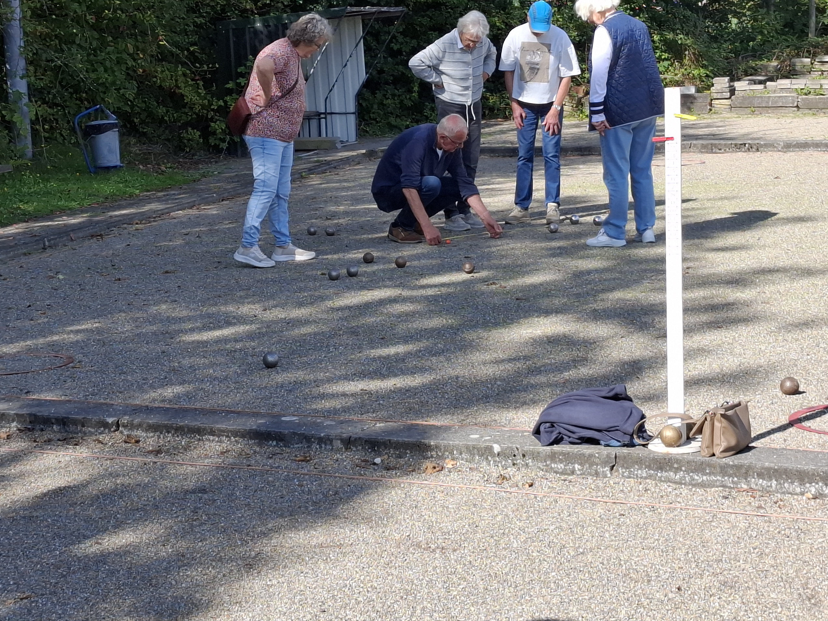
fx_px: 885
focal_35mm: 37
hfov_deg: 50.1
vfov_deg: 38.6
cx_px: 399
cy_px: 332
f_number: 1.8
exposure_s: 1/1361
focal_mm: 5.54
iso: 50
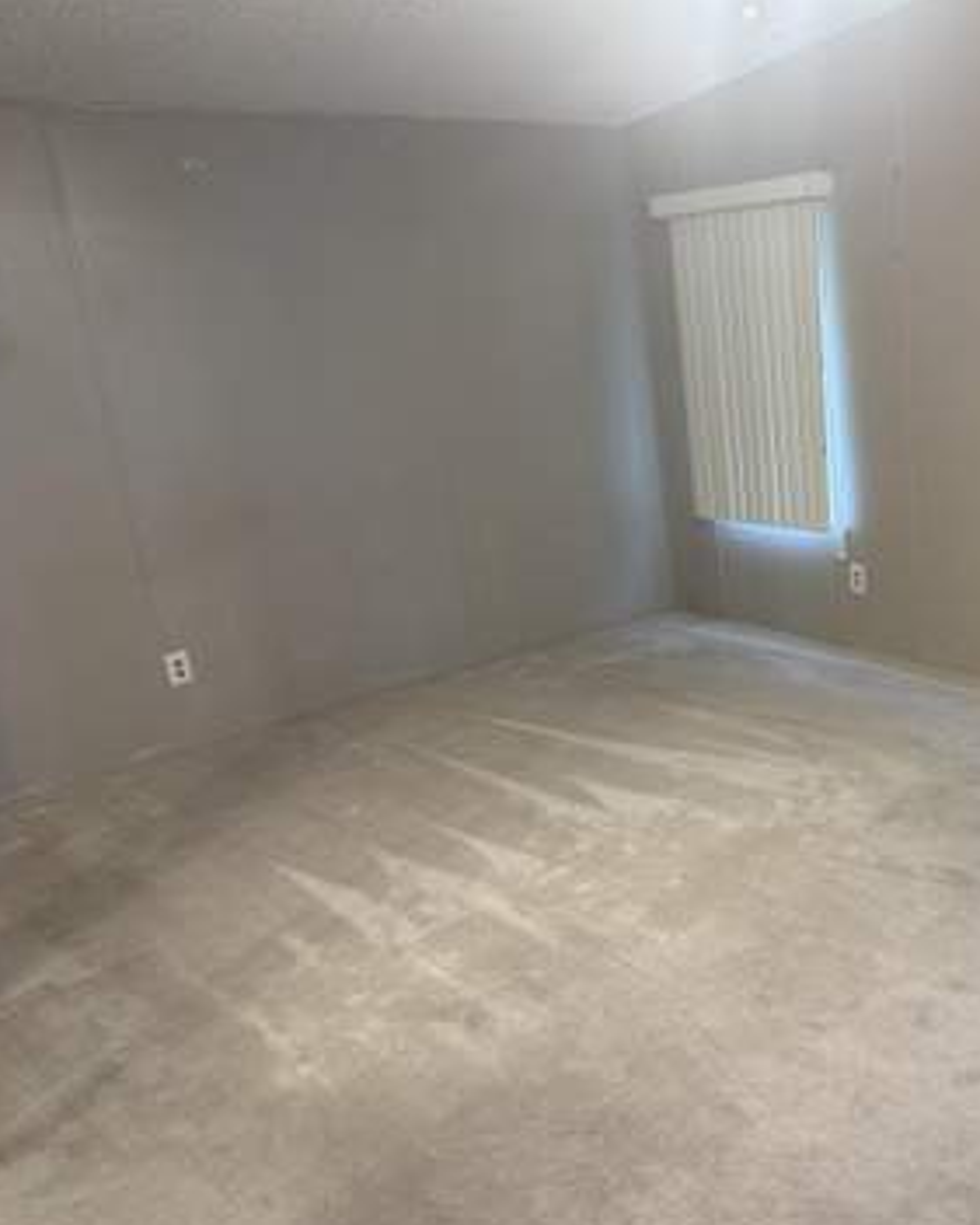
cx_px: 799
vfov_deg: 55.6
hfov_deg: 43.4
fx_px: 1160
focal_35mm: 32
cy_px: 616
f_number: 1.78
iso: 250
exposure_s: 1/60
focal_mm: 6.86
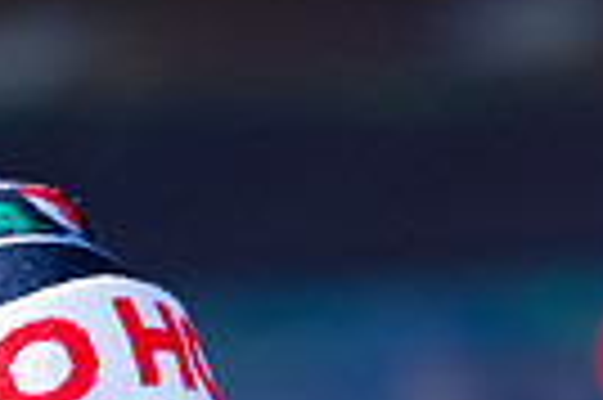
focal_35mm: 489
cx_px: 531
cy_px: 836
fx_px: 8181
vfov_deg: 2.8
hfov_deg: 4.2
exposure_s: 1/400
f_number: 3.2
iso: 320
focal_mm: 110
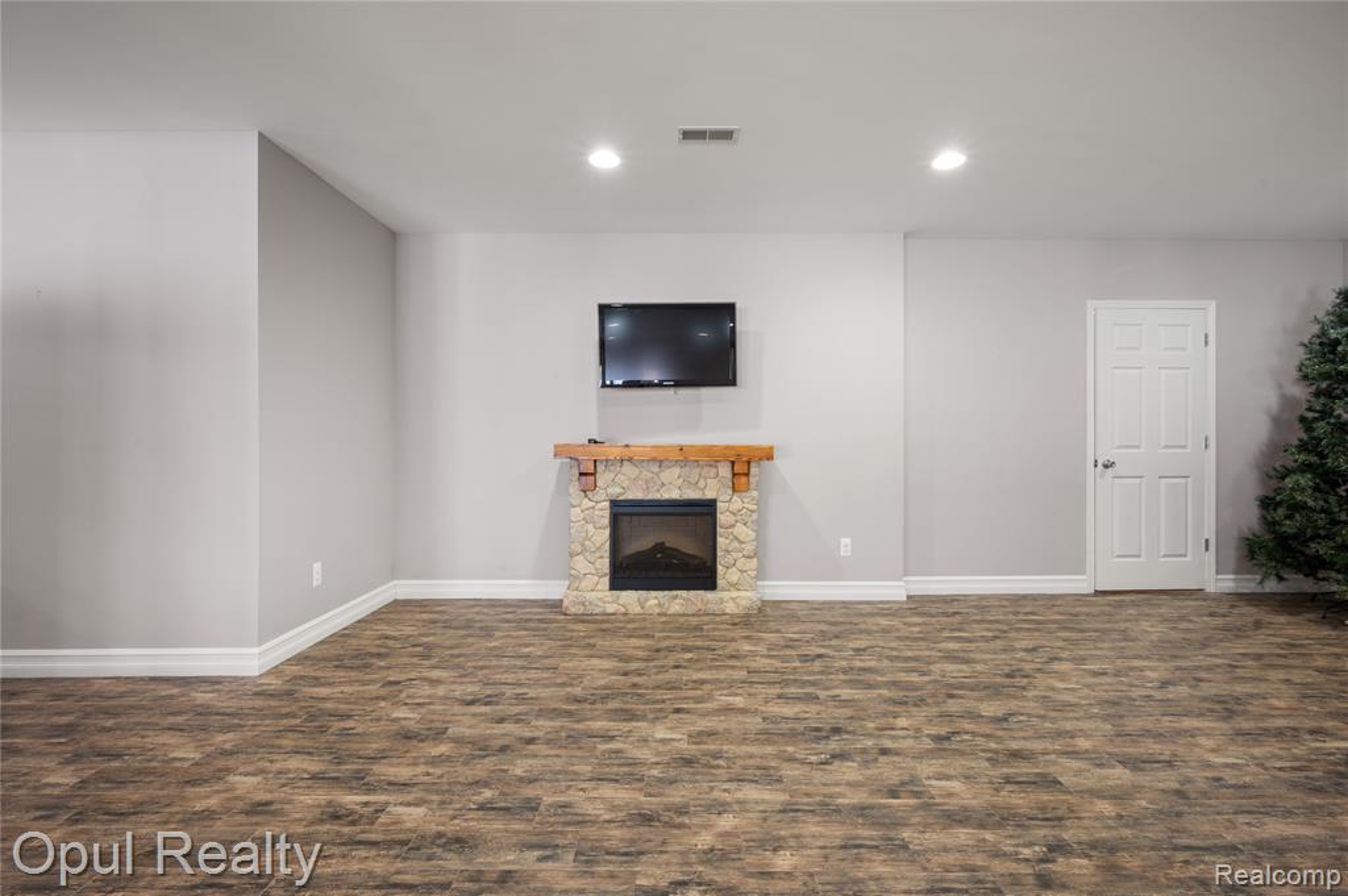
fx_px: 561
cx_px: 674
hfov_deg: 100.4
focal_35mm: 15
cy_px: 448
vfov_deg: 77.2
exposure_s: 2.5
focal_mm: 15
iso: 100
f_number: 11
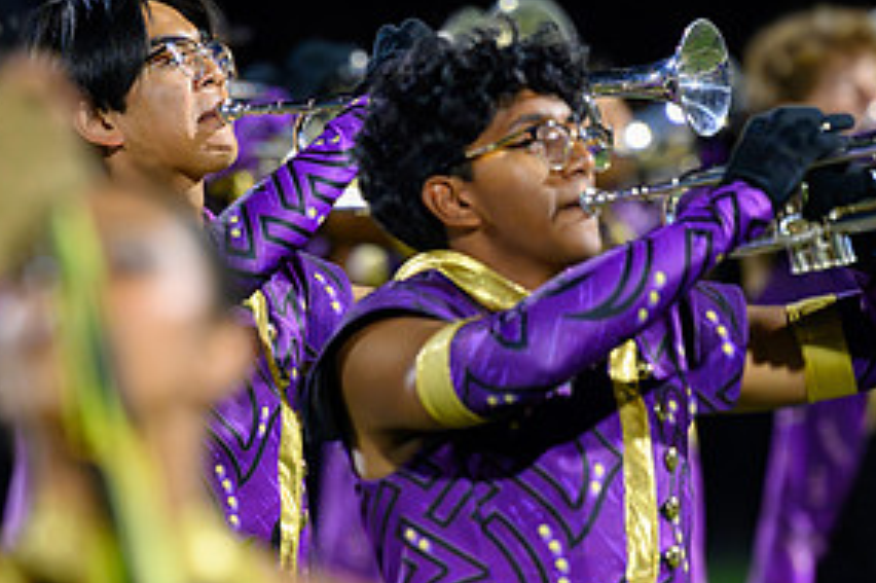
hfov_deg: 2.5
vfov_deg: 1.6
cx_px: 231
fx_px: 20330
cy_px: 457
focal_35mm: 836
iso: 12800
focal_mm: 410
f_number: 5.6
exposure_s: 1/500
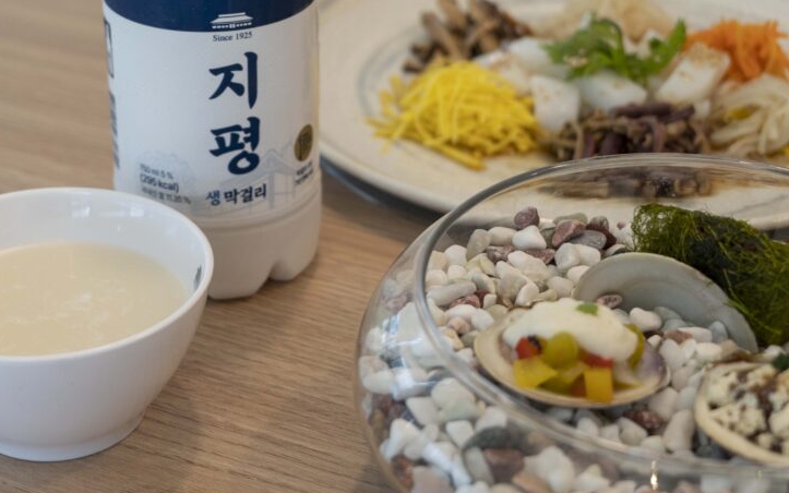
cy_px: 164
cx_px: 301
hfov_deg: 26.4
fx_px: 1677
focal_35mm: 78
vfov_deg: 16.7
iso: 500
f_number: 5.6
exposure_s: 1/160
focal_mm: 54
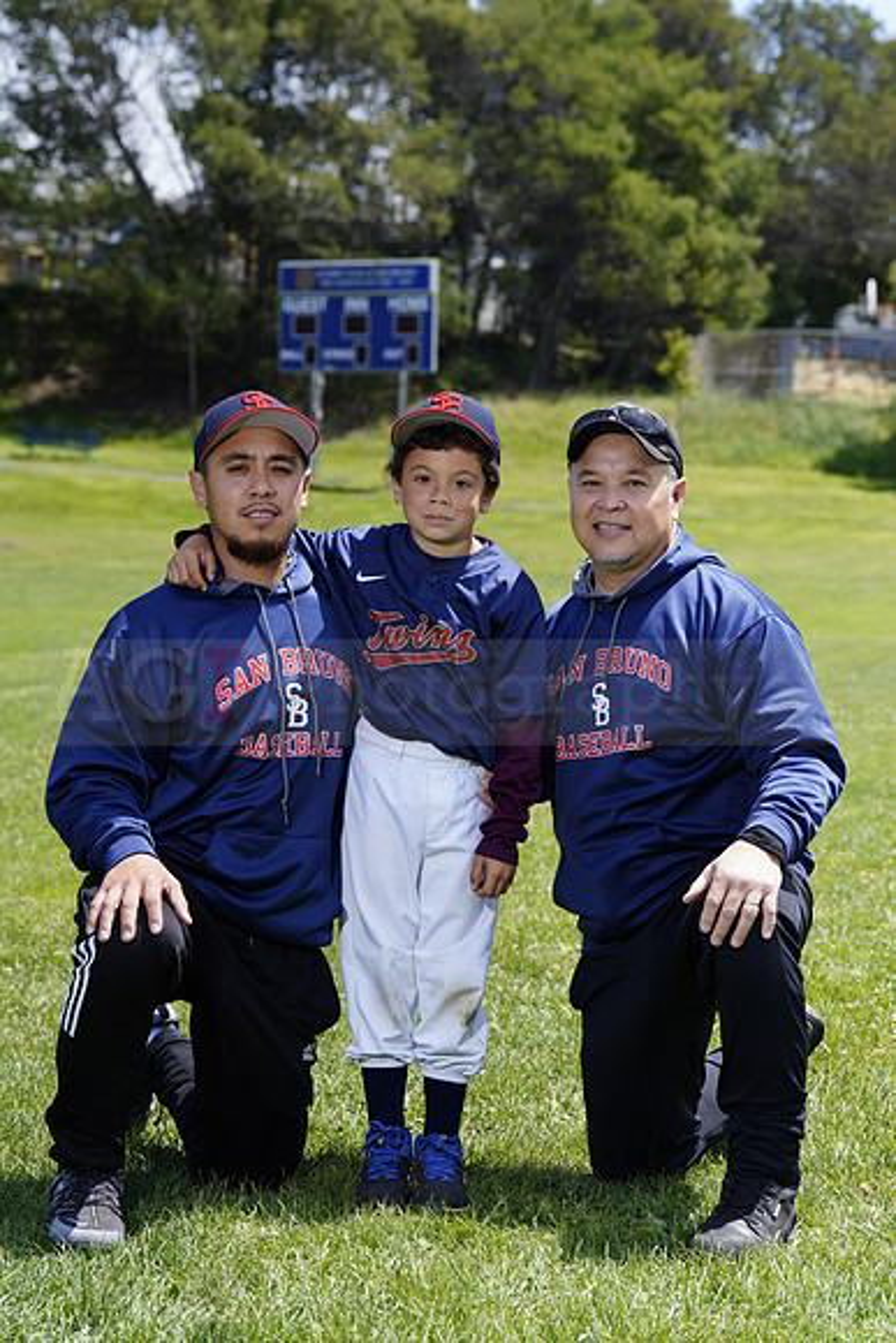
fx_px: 3209
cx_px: 448
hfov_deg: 15.9
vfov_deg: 23.6
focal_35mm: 86
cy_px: 672
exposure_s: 1/250
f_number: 6.3
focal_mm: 86
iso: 100
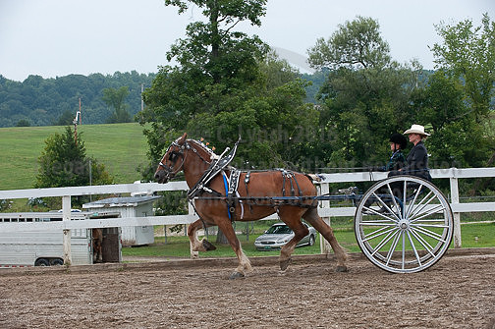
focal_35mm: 98
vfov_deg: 13.9
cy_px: 164
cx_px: 248
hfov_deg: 20.8
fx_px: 1346
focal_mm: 98
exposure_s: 1/1000
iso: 800
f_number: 5.6
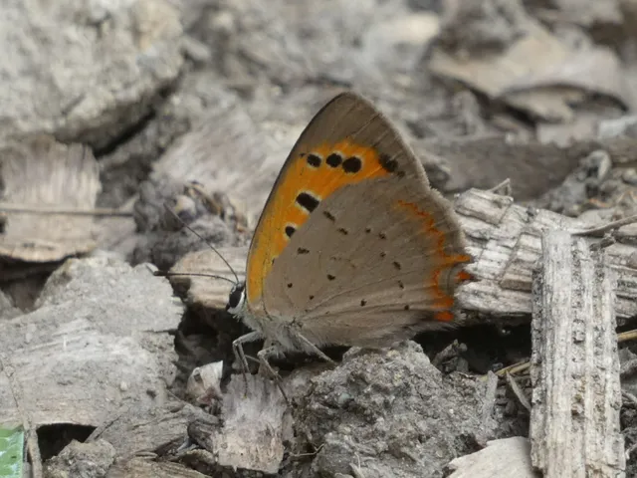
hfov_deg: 4.6
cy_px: 239
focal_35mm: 428
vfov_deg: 3.5
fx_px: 7876
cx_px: 318
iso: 80
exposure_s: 1/125
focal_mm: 76.7
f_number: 5.6
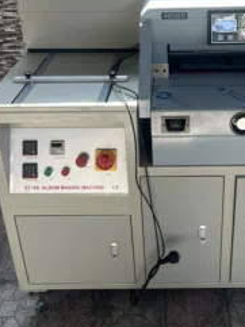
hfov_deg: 33.0
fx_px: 407
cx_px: 176
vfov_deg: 41.9
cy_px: 64
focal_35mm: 43
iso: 50
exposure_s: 1/308
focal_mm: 5.7
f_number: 1.5
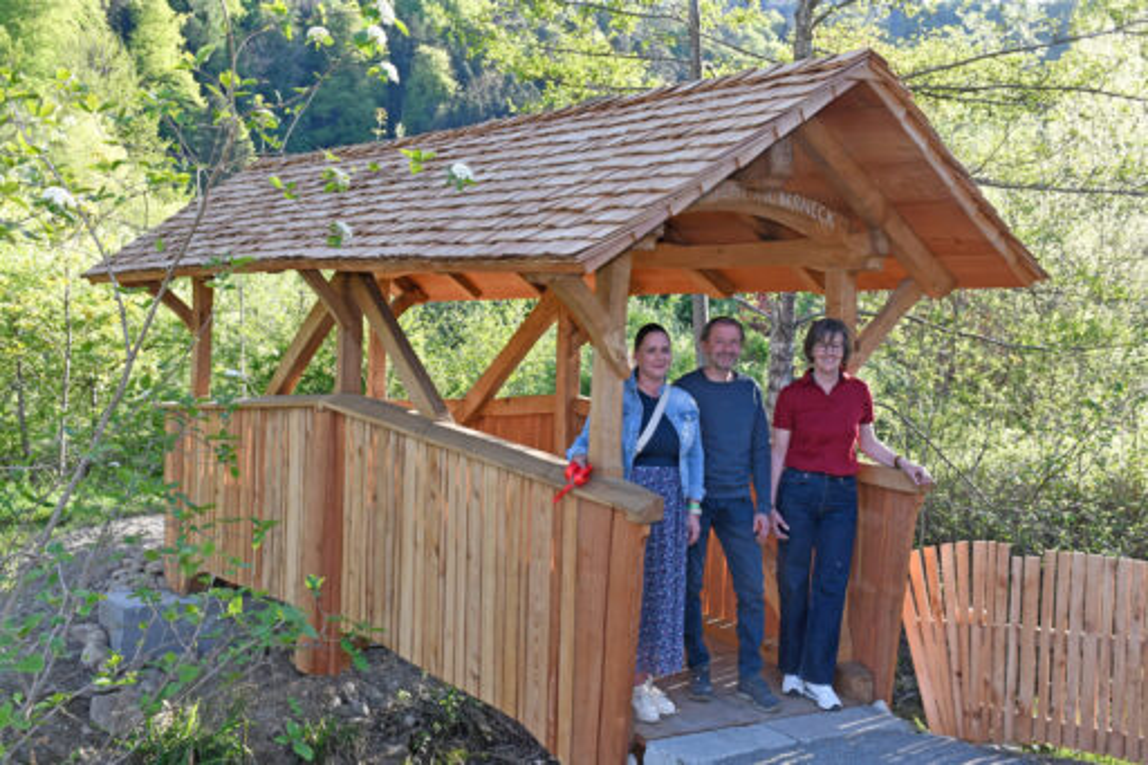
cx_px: 574
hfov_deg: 48.5
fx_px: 1275
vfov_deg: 33.4
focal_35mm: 40
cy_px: 382
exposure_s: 1/250
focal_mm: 27
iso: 800
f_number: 8
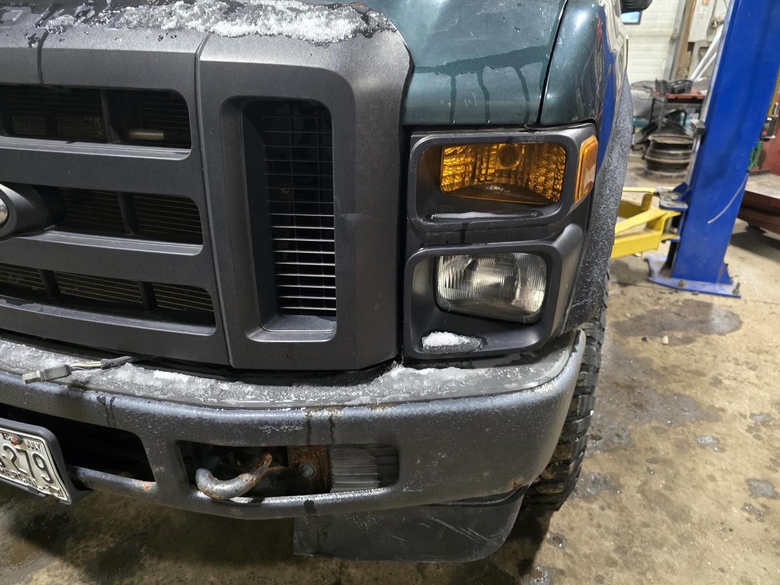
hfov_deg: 73.9
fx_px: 518
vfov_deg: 58.9
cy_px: 292
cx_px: 390
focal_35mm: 23
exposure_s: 1/60
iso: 1250
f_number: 1.7
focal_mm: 6.3
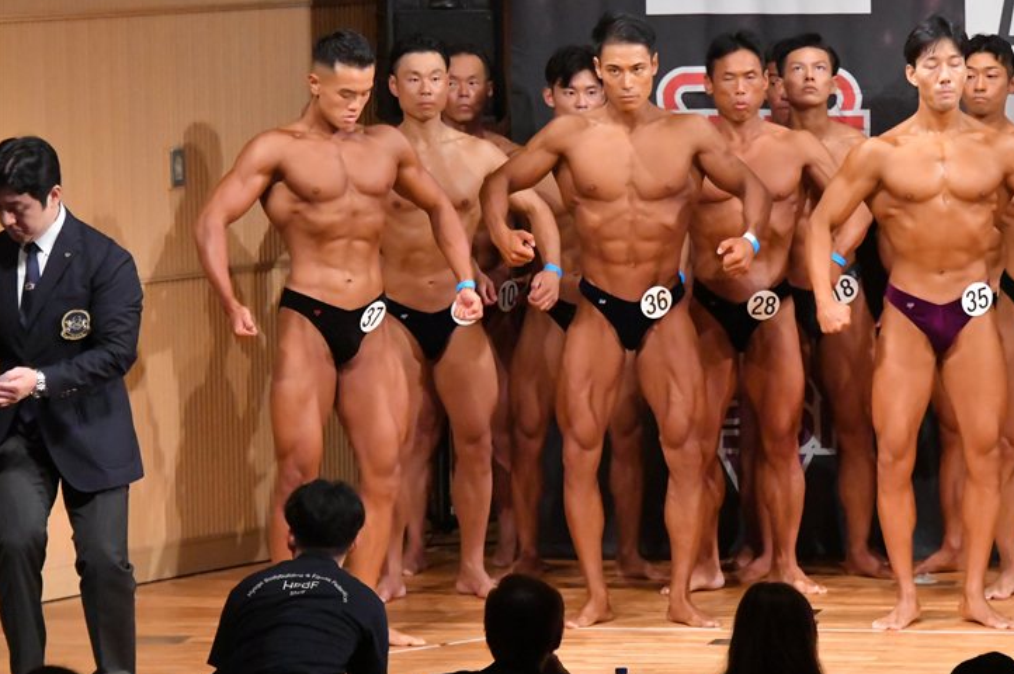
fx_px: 8161
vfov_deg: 4.7
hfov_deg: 7.1
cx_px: 540
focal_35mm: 290
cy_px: 338
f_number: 5.6
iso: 14400
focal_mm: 180
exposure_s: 1/400
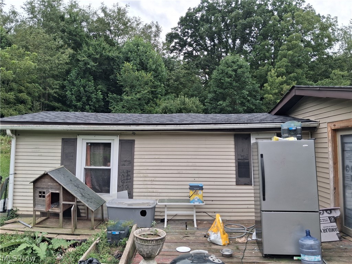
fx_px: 275
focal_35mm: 27
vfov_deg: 51.4
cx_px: 176
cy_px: 132
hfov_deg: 65.3
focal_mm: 4
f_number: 1.8
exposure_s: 1/129
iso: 20
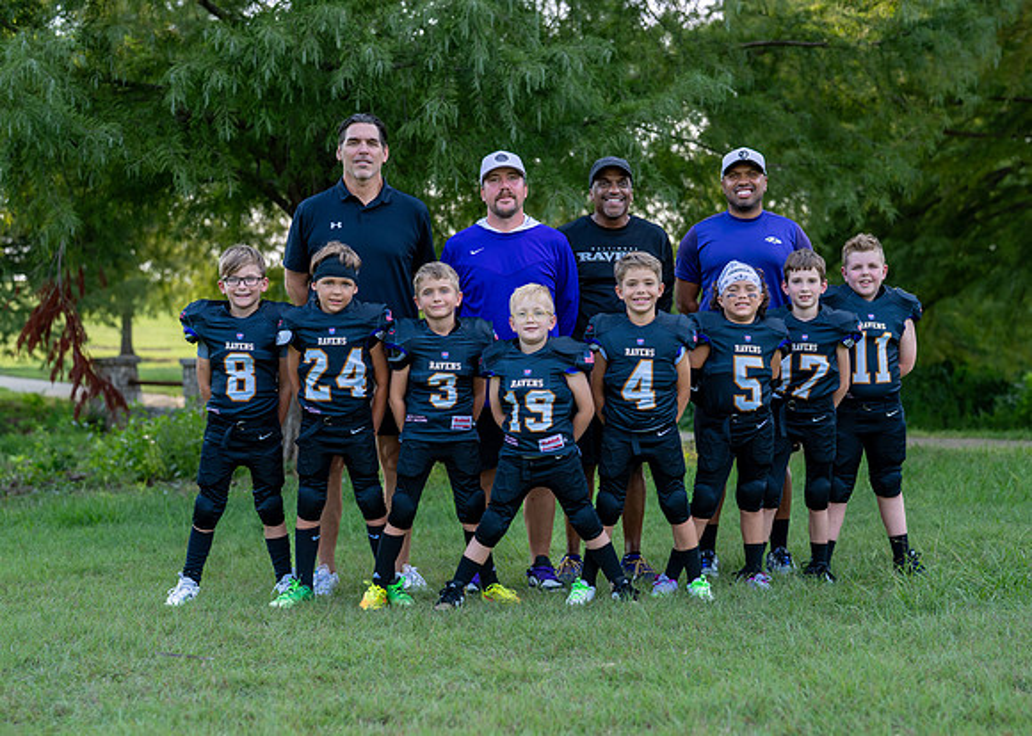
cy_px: 371
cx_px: 559
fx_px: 1896
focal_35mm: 65
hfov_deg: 30.4
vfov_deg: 22.0
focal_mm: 50
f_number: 2.2
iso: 100
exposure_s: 1/500
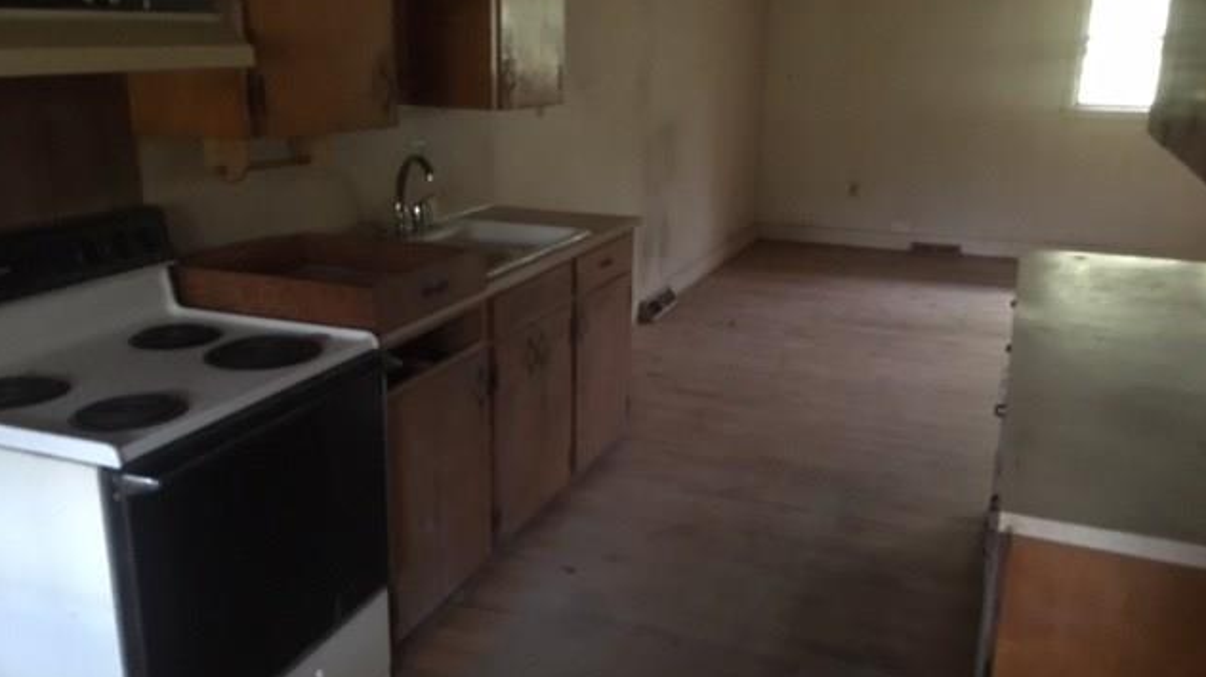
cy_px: 349
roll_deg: -0.6
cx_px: 601
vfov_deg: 36.6
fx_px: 1023
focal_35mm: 32
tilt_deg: -15.4
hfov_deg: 61.0
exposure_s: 1/15
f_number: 2.2
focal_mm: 4.15
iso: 800
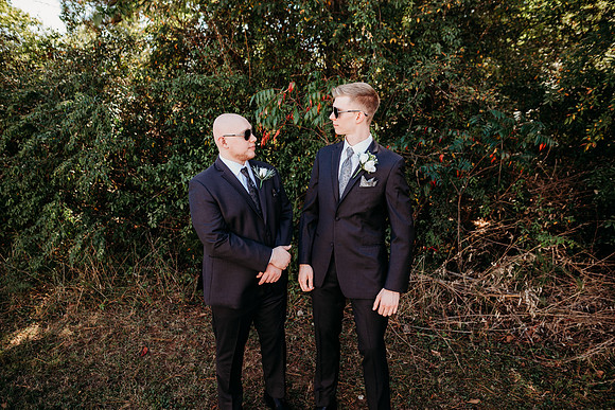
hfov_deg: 73.7
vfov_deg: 53.2
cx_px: 308
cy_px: 205
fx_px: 410
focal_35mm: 24
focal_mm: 24
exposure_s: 1/400
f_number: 2.8
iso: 200
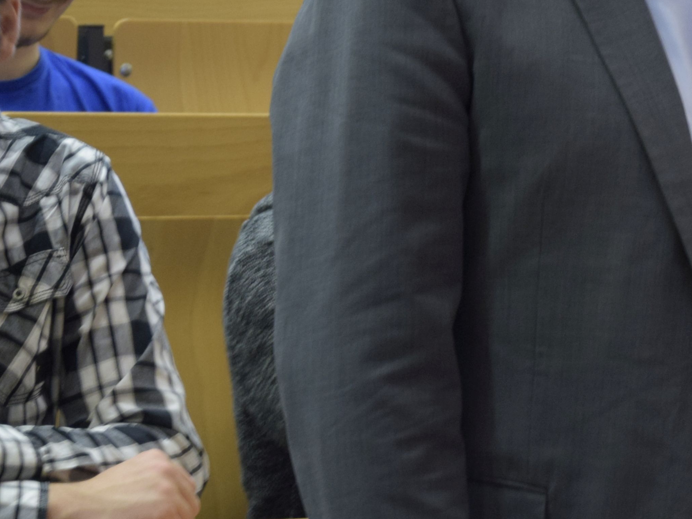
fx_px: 4398
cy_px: 146
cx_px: 1013
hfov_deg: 8.8
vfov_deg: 6.7
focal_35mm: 220
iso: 800
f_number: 5
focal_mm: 52
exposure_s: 1/13
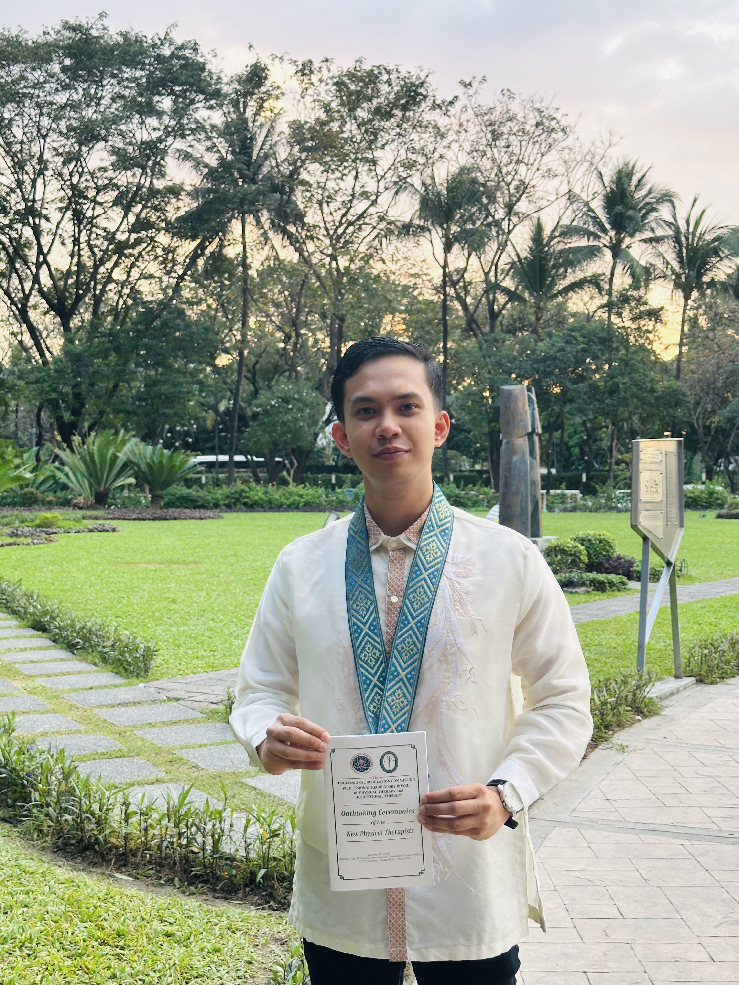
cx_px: 370
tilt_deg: +0.0
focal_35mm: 48
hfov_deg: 30.3
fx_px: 1366
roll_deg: -2.9
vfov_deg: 39.7
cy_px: 492
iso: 64
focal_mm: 6.86
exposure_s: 1/171
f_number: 1.78
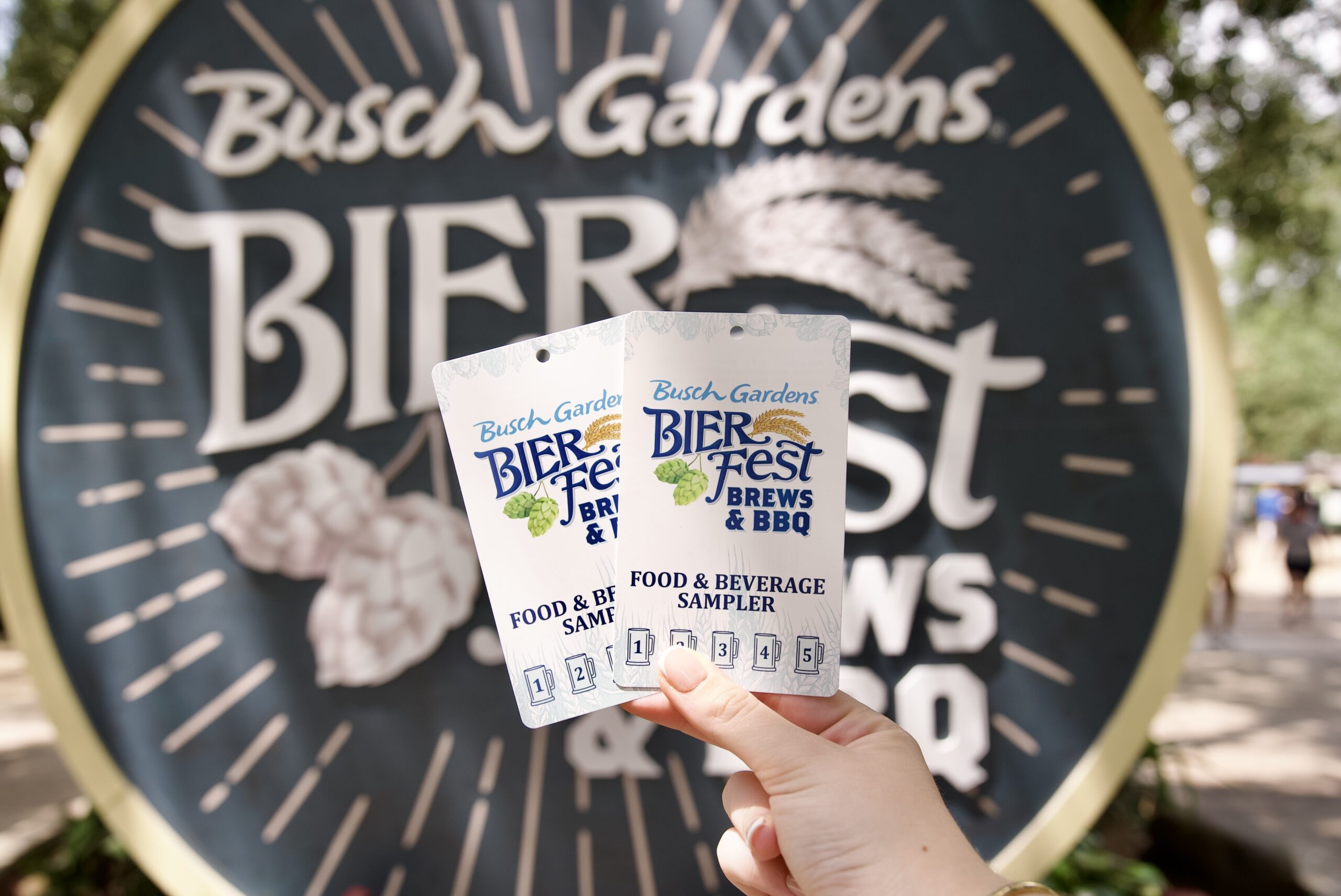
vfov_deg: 43.7
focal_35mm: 30
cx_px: 670
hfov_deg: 61.9
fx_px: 1118
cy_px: 448
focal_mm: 30
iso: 250
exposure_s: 1/500
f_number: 5
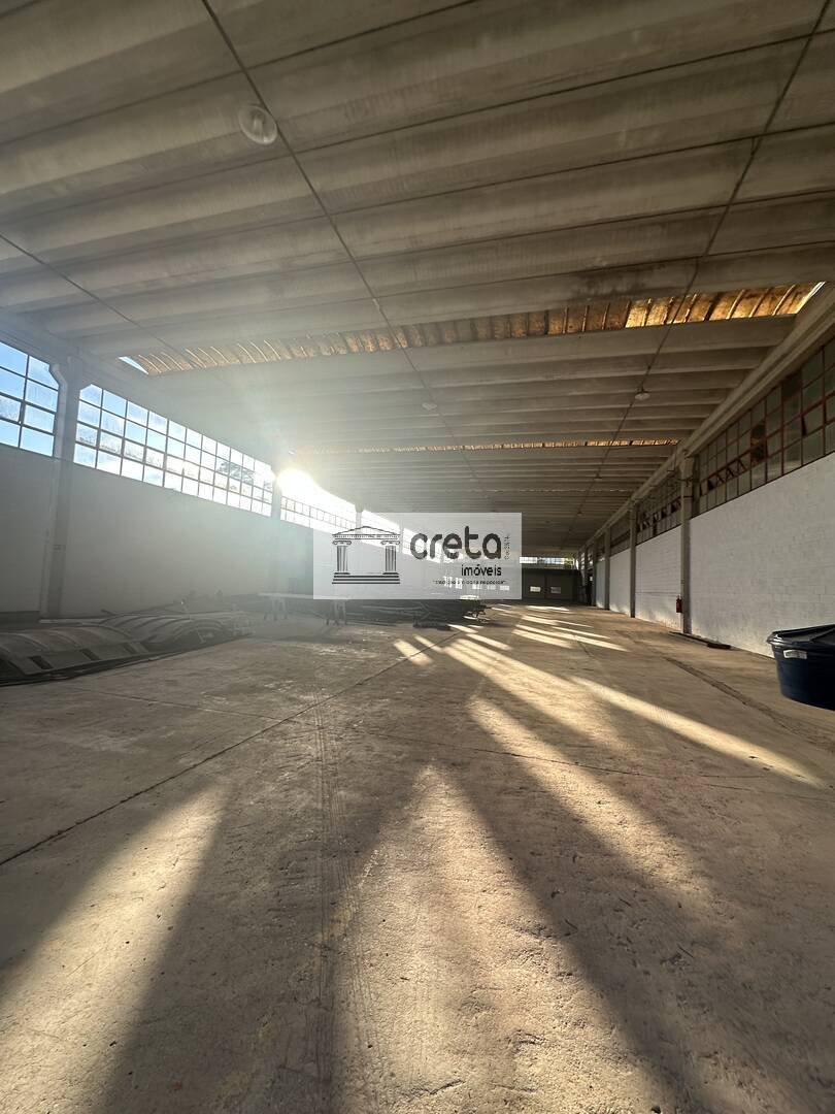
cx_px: 418
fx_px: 450
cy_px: 557
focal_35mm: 14
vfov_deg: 102.1
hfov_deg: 85.7
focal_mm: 2.22
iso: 40
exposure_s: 1/199
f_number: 2.2
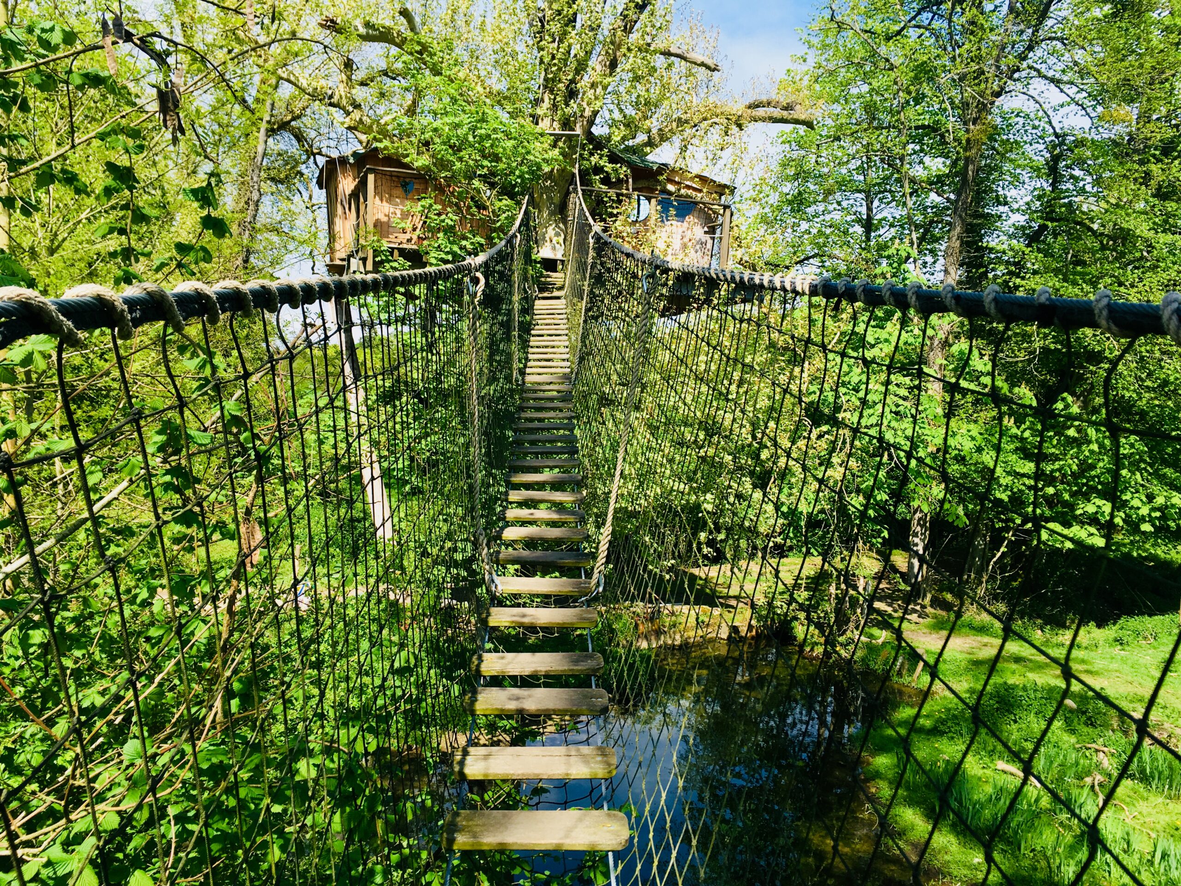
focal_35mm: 29
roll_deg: -3.8
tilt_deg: -3.6
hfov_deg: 61.7
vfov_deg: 48.2
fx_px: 989
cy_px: 443
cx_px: 590
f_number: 2.2
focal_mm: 4.15
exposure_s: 1/836
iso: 25
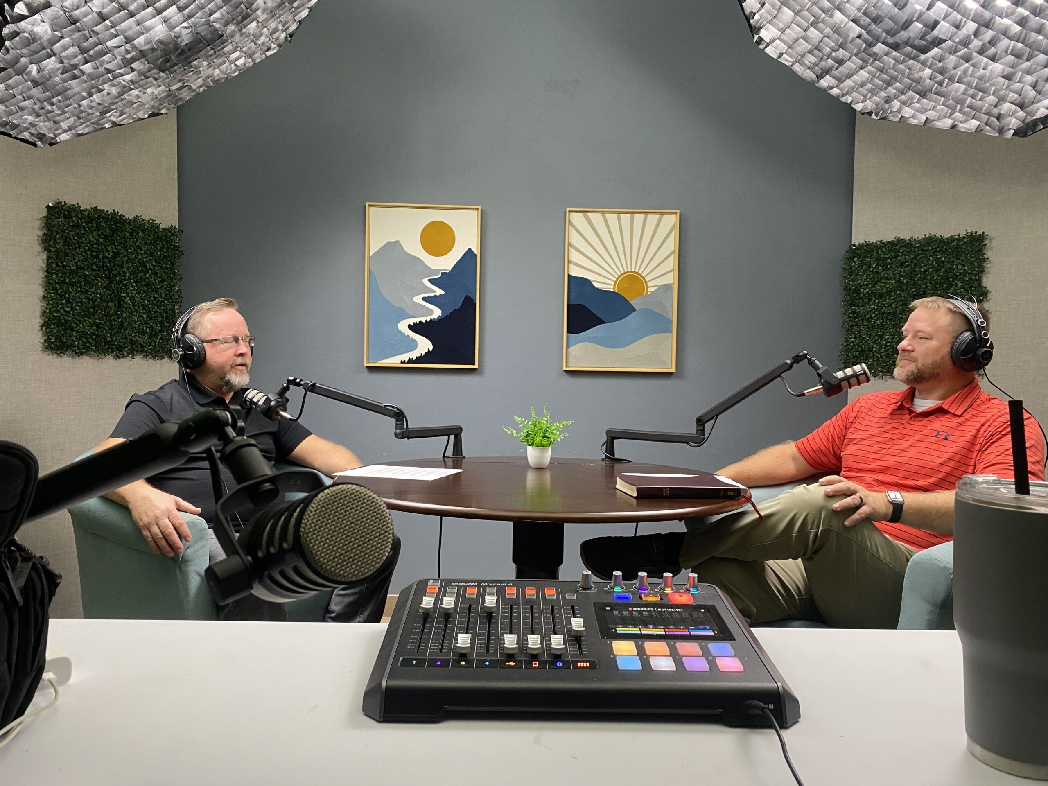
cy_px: 393
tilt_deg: -2.1
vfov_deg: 53.1
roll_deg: -1.1
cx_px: 524
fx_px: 787
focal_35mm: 26
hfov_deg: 67.3
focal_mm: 4.25
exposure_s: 1/60
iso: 320
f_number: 1.8
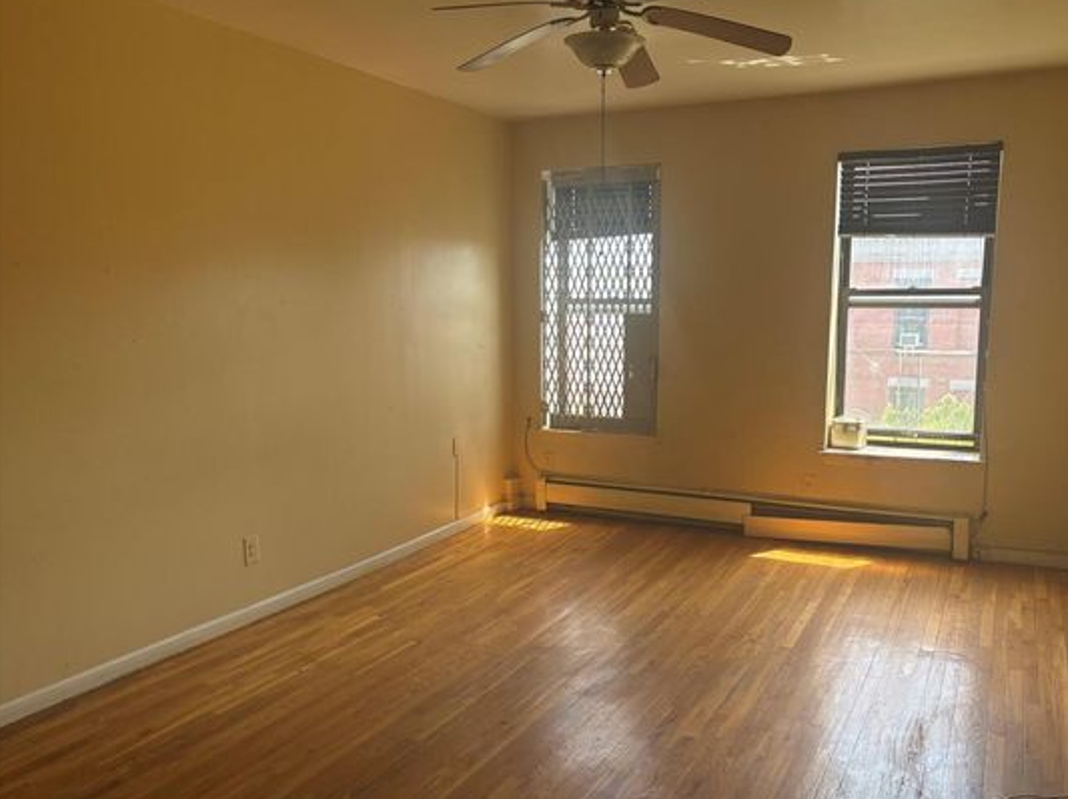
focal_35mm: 29
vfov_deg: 48.2
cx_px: 583
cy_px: 420
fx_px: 894
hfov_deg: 61.6
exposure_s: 1/236
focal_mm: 5.96
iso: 100
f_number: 1.6
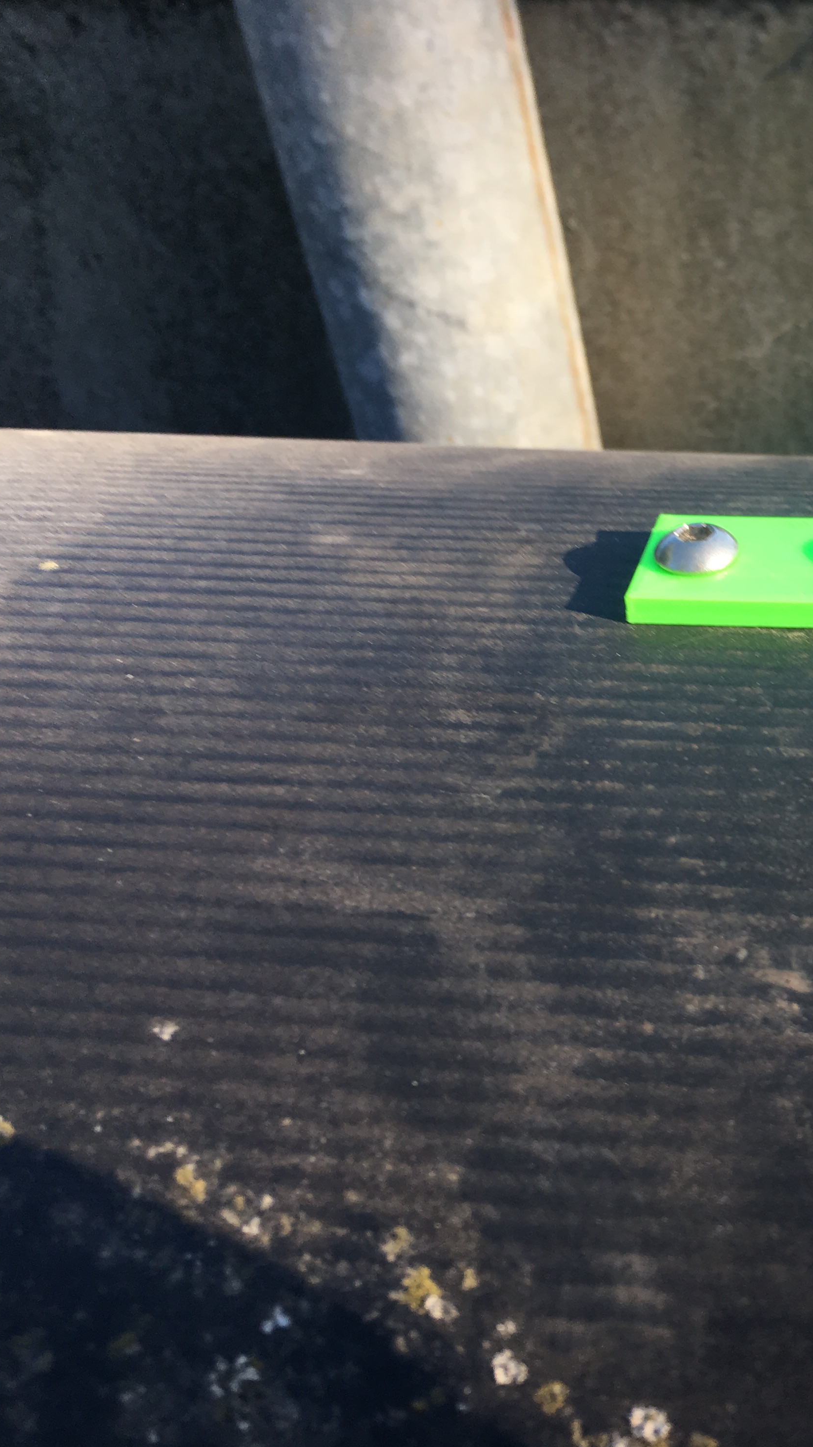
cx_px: 884
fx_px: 1648
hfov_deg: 25.7
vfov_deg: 47.4
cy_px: 728
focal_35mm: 43
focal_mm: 4.15
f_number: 2.2
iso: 25
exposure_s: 1/230
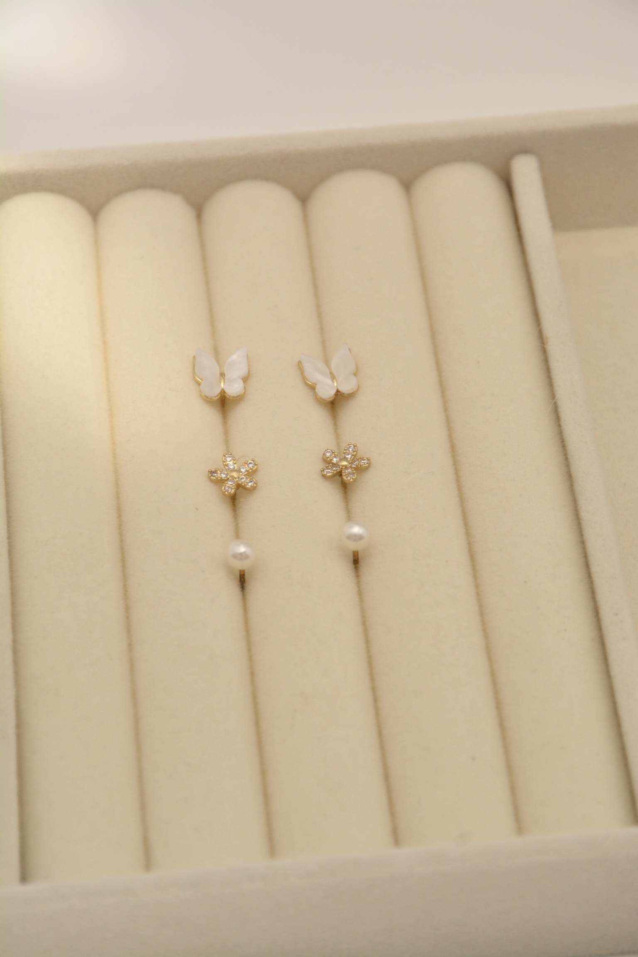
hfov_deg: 8.7
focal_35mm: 158
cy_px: 478
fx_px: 4187
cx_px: 319
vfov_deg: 13.0
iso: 500
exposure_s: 1/1600
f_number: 10
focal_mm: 105
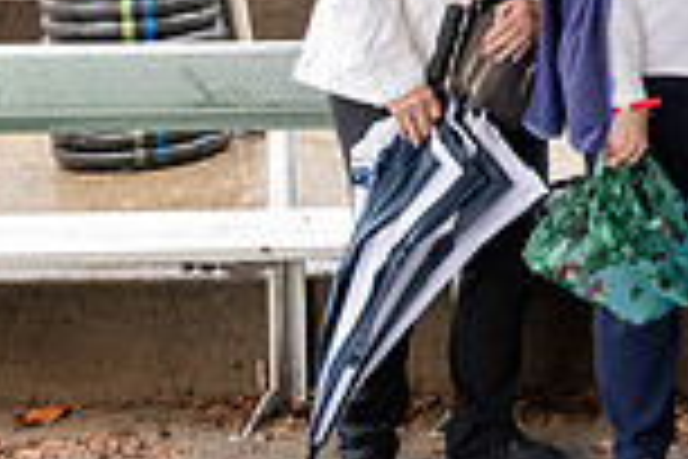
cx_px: 1246
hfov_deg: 17.8
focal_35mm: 91
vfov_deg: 14.6
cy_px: -68
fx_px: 1739
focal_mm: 24
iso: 4000
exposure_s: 1/250
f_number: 6.3
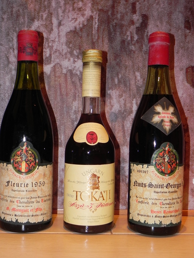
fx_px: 344
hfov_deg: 31.5
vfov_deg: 41.2
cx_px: 97
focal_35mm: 46
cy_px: 129
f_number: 3.2
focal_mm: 8.2
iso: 200
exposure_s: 1/30
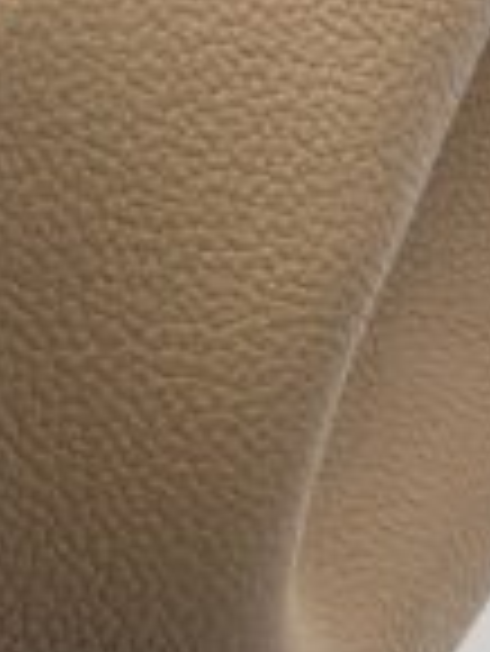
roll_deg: -0.4
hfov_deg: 7.8
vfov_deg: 10.5
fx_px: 3449
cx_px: -414
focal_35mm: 183
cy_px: -261
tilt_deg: -26.1
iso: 32
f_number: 1.5
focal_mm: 5.7
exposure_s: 1/116
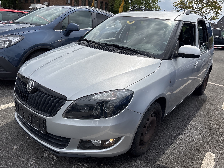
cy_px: 84
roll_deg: -5.3
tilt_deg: -15.2
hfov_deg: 67.3
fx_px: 168
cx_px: 112
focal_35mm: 26
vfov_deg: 53.1
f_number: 1.6
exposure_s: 1/6329
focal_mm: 5.96
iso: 50
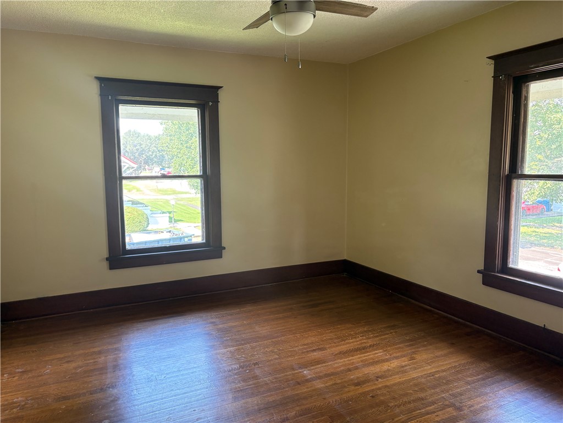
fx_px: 423
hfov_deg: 67.3
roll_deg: +1.4
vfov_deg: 53.1
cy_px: 212
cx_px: 282
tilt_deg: -6.1
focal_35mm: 26
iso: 125
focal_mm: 5.96
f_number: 1.6
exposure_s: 1/65
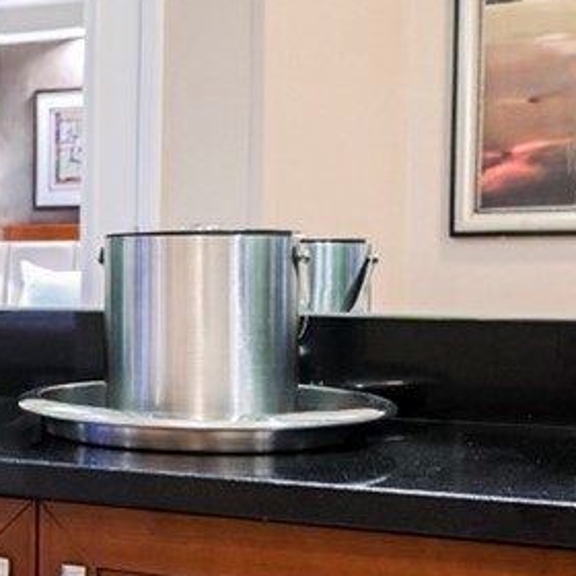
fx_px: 1242
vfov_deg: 26.1
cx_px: 9
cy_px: 281
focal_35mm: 66
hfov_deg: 24.9
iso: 1600
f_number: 5.6
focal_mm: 20
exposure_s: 1/10
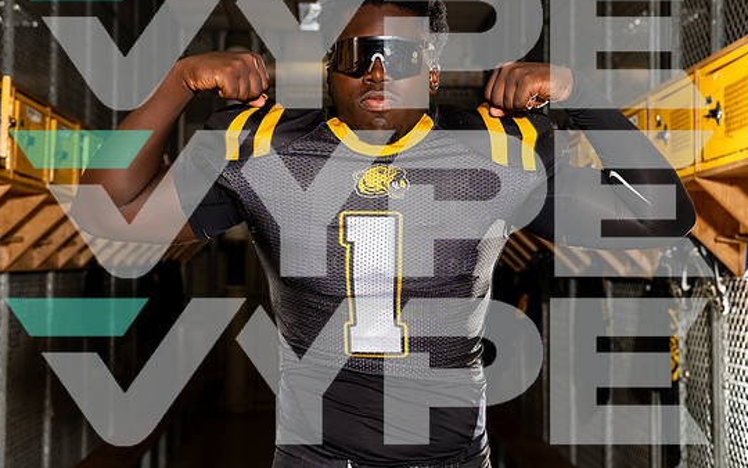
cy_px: 204
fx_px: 1183
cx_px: 362
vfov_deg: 22.4
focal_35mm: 58
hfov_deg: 35.1
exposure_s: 1/250
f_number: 5.6
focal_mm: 53
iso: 200
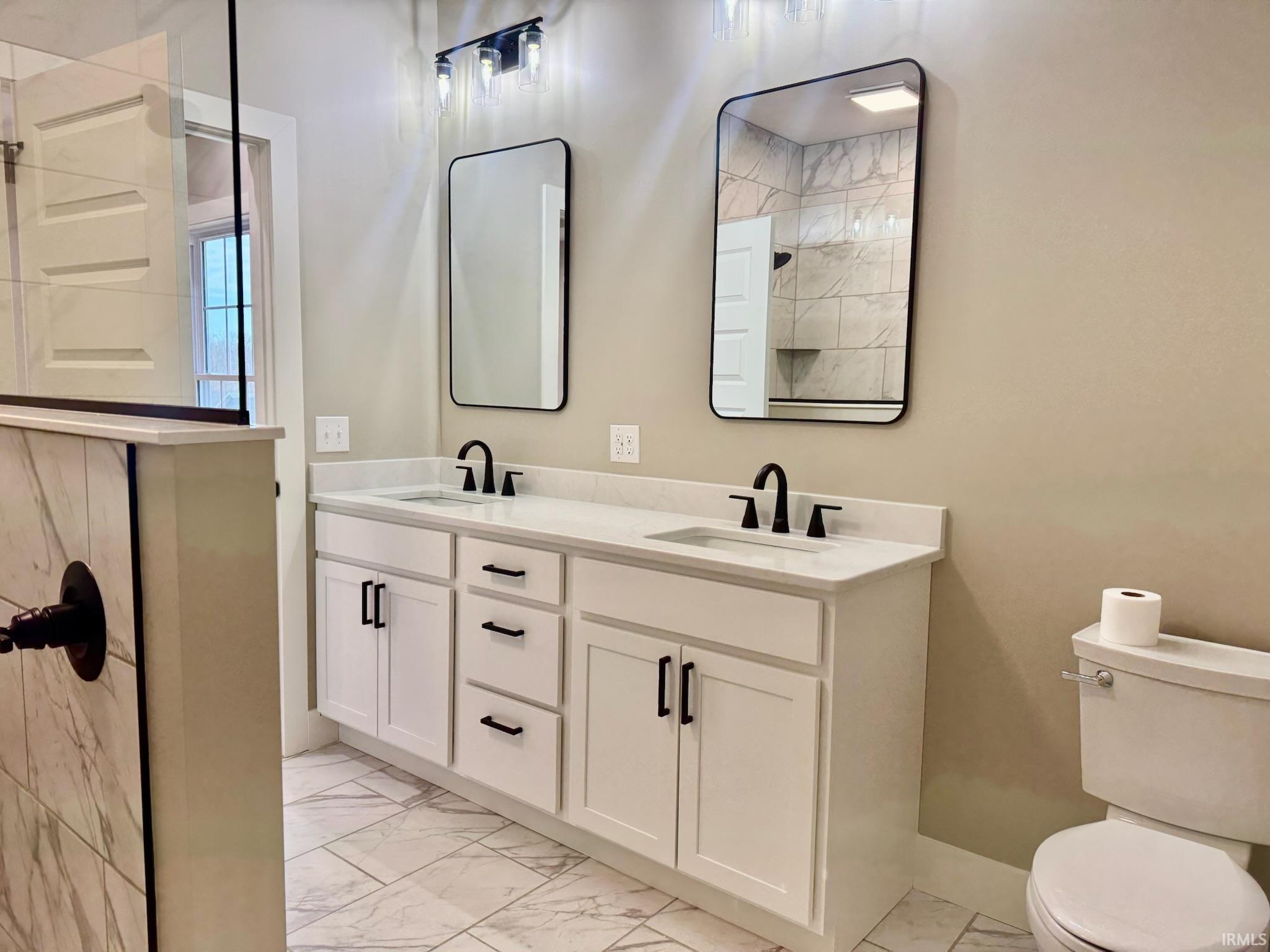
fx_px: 881
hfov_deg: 71.6
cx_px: 635
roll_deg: -1.1
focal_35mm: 24
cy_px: 476
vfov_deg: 56.8
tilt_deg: -6.5
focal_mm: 6.76
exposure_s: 1/120
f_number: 1.78
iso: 125
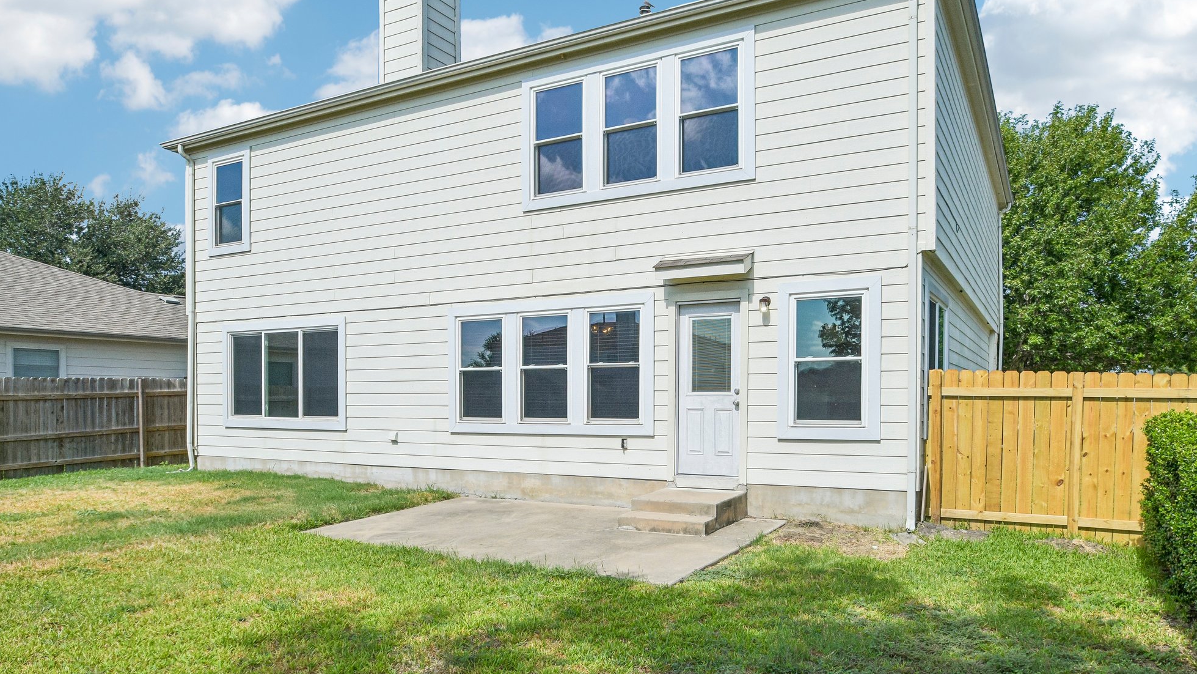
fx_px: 730
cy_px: 304
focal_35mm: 23
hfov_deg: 78.6
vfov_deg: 49.4
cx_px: 625
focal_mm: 14
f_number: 8
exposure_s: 1/2000
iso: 400
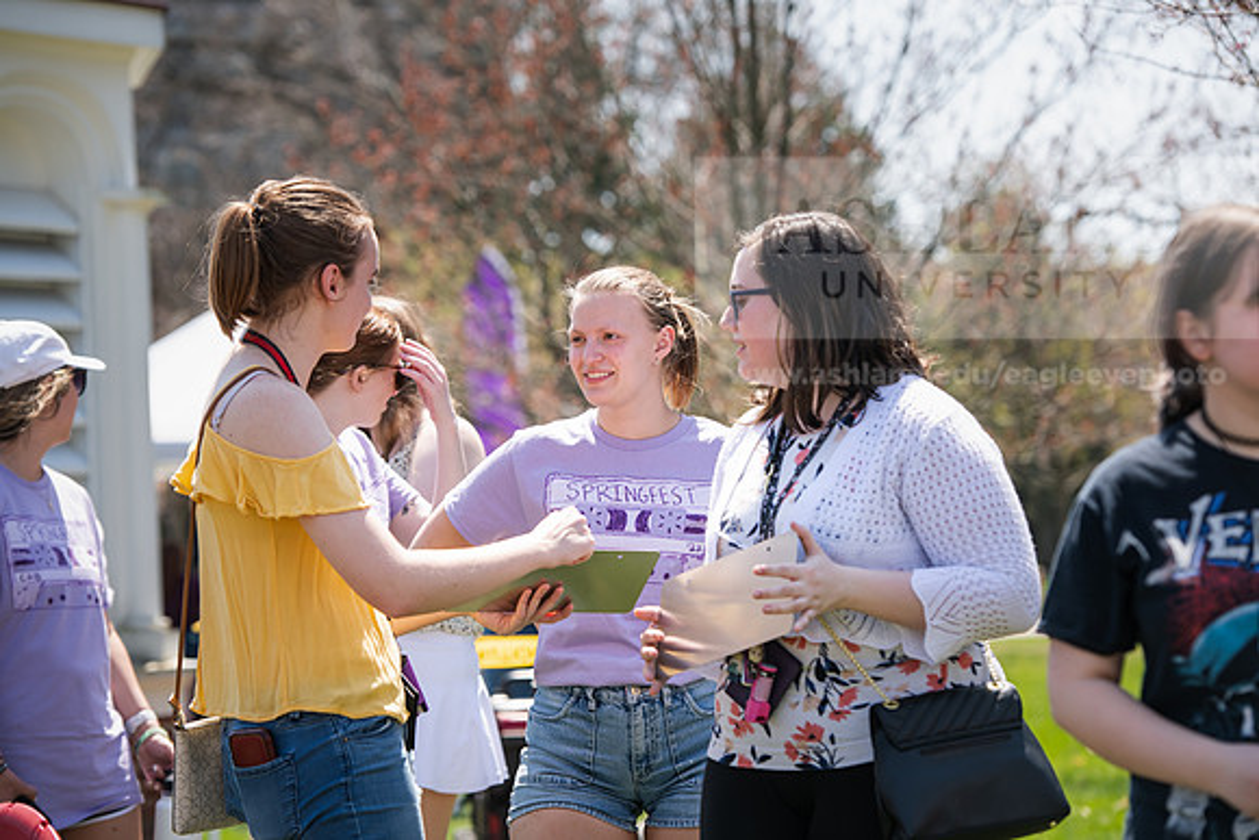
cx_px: 630
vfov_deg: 11.2
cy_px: 420
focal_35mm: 122
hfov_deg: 16.8
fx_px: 4267
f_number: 4.5
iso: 125
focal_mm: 122
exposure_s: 1/400
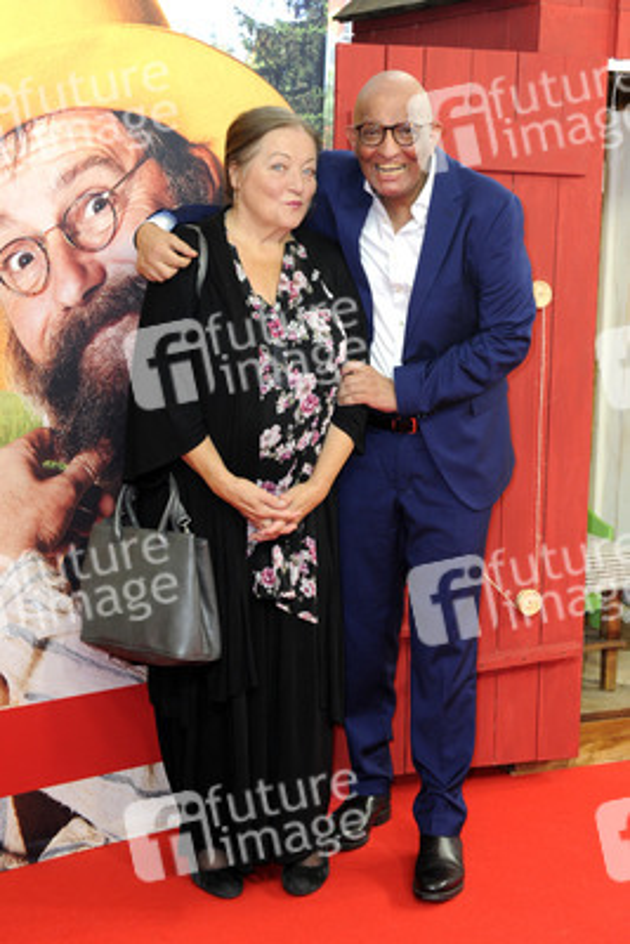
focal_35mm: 56
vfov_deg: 35.6
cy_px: 472
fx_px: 1469
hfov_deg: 24.2
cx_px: 315
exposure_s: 1/160
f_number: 6.3
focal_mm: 56
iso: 1600
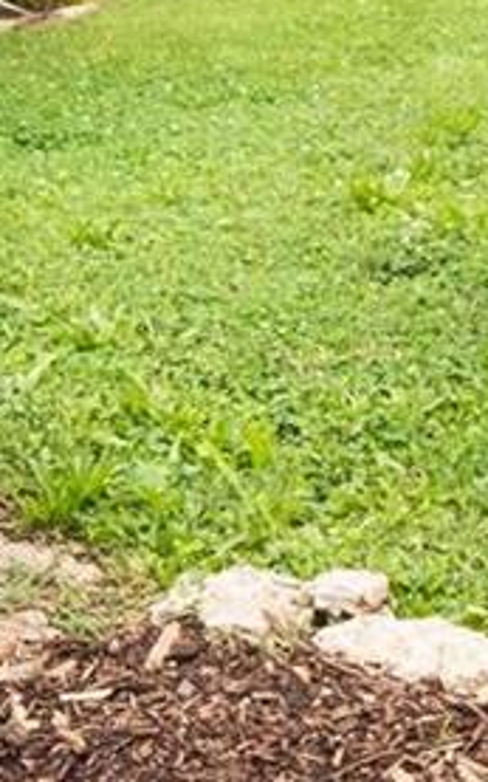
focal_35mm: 94
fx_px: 2001
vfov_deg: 19.9
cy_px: -289
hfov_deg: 13.4
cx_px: -155
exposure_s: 1/80
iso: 400
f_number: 8
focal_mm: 8
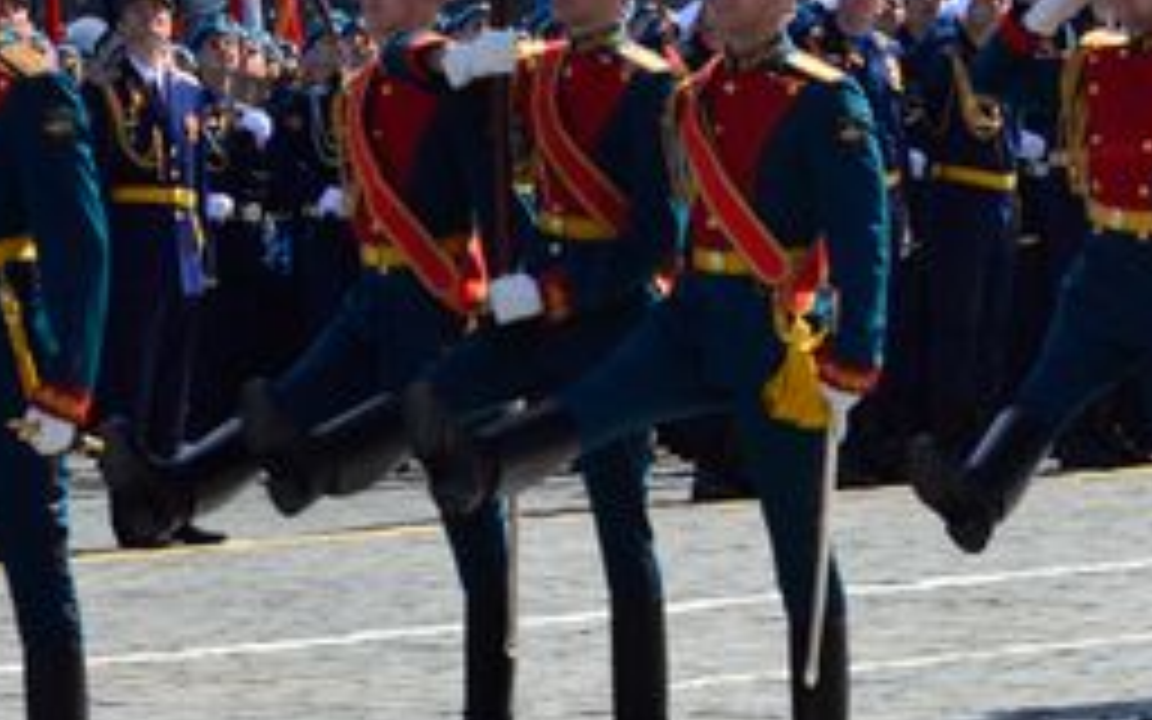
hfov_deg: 6.2
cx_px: 940
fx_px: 10549
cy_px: 63
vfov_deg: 3.9
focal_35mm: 336
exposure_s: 1/500
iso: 560
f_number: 8
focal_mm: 80
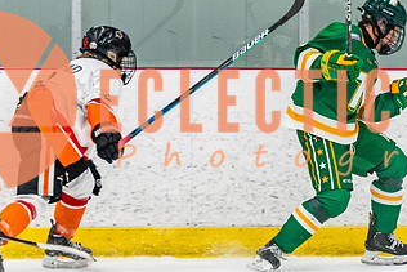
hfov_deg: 4.9
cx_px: 409
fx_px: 4750
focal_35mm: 420
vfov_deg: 3.3
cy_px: 147
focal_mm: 135
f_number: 2.8
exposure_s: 1/640
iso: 1400
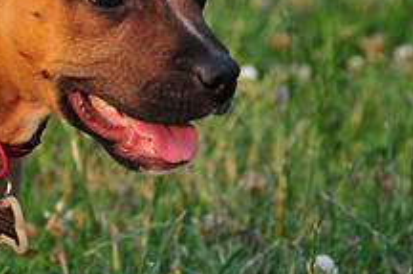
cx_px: -40
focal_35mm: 807
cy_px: 83
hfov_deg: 2.6
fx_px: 9238
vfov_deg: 1.7
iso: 800
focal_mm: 200
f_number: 10
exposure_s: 1/400
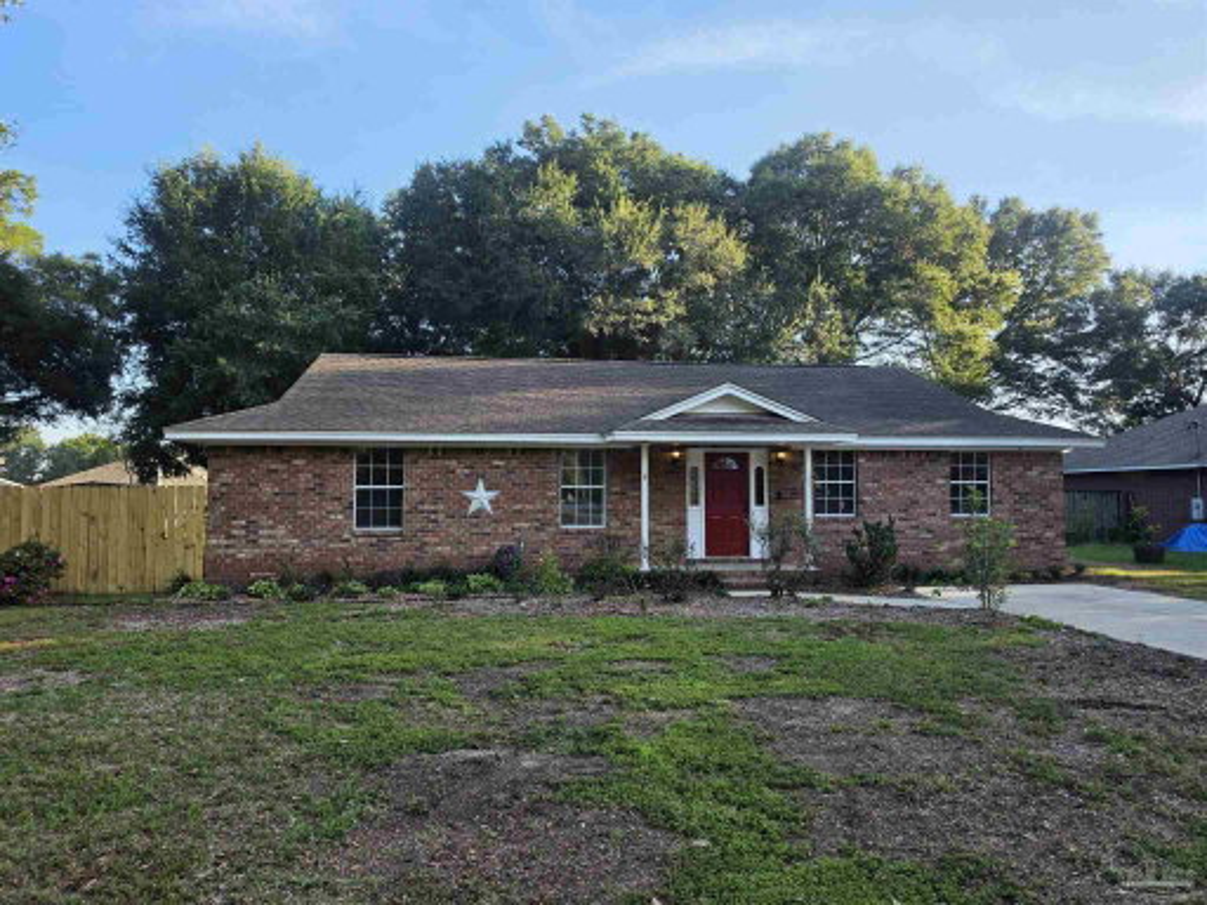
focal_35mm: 23
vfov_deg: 58.9
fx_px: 802
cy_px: 452
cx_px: 604
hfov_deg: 73.9
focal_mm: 6.5
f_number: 1.4
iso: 64
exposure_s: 1/2222
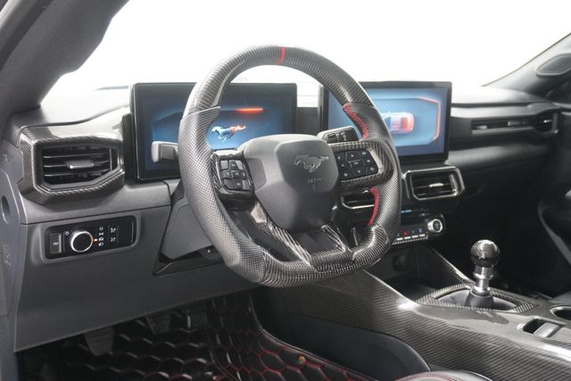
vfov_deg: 36.9
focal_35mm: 36
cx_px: 286
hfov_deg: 53.1
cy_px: 190
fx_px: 571
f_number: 4.5
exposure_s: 1/160
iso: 6400
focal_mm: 24
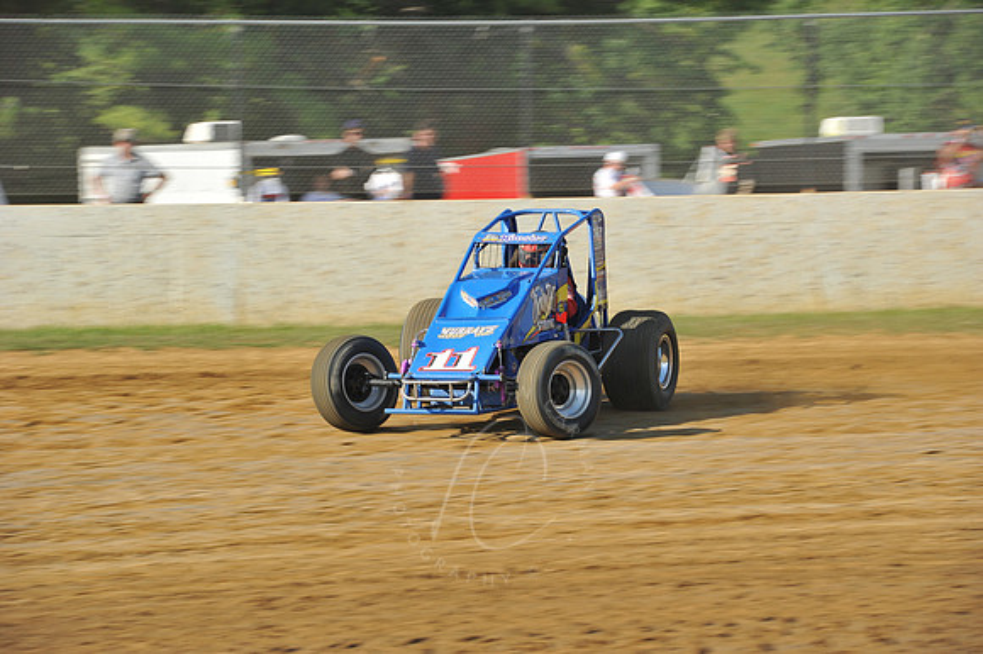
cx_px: 492
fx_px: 5321
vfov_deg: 7.0
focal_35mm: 195
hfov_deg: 10.6
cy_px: 327
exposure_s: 1/320
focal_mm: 195
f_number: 10
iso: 320
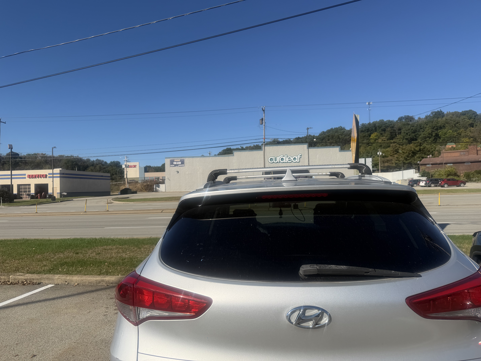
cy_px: 180
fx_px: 333
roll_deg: +1.4
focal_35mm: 24
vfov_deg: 56.8
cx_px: 240
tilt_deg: +1.8
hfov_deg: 71.6
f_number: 1.78
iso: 80
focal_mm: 6.76
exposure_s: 1/5714
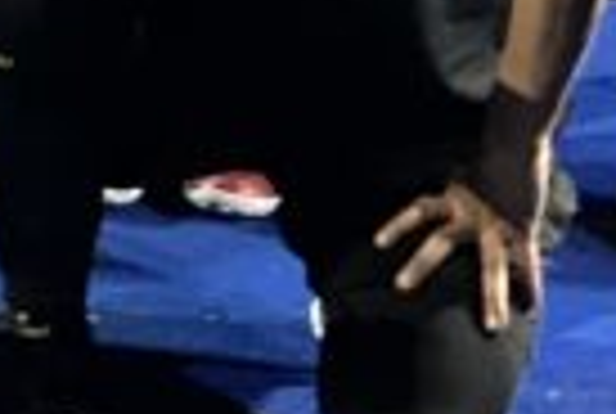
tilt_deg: -8.5
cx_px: -634
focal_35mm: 217
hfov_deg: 8.9
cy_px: -468
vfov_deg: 6.2
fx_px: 3721
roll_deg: +0.7
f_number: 1.8
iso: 800
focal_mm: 3.99
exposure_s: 1/15
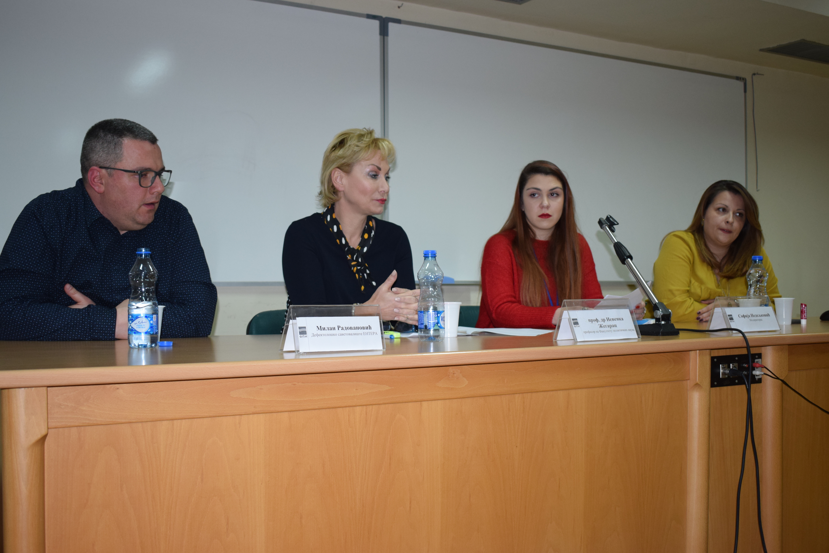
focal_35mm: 40
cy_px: 276
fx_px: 933
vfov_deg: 33.0
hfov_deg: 47.9
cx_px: 414
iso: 800
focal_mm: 27
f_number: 4
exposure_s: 1/60
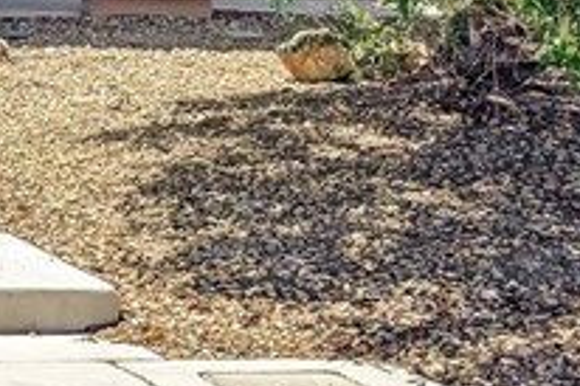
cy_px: -244
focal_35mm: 158
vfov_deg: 8.4
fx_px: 2543
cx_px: -815
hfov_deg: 11.0
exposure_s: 1/800
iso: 800
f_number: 11
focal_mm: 30
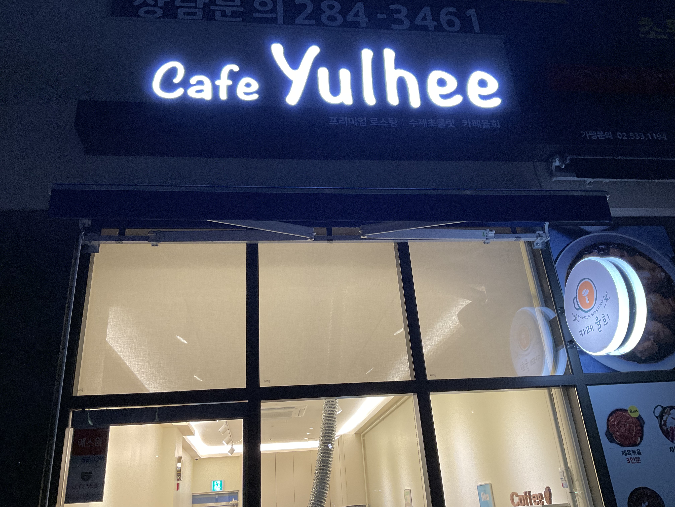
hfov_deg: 61.7
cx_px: 338
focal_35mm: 29
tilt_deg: +25.4
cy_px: 254
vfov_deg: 48.2
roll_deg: +4.6
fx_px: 565
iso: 125
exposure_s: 1/60
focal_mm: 3
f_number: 1.8
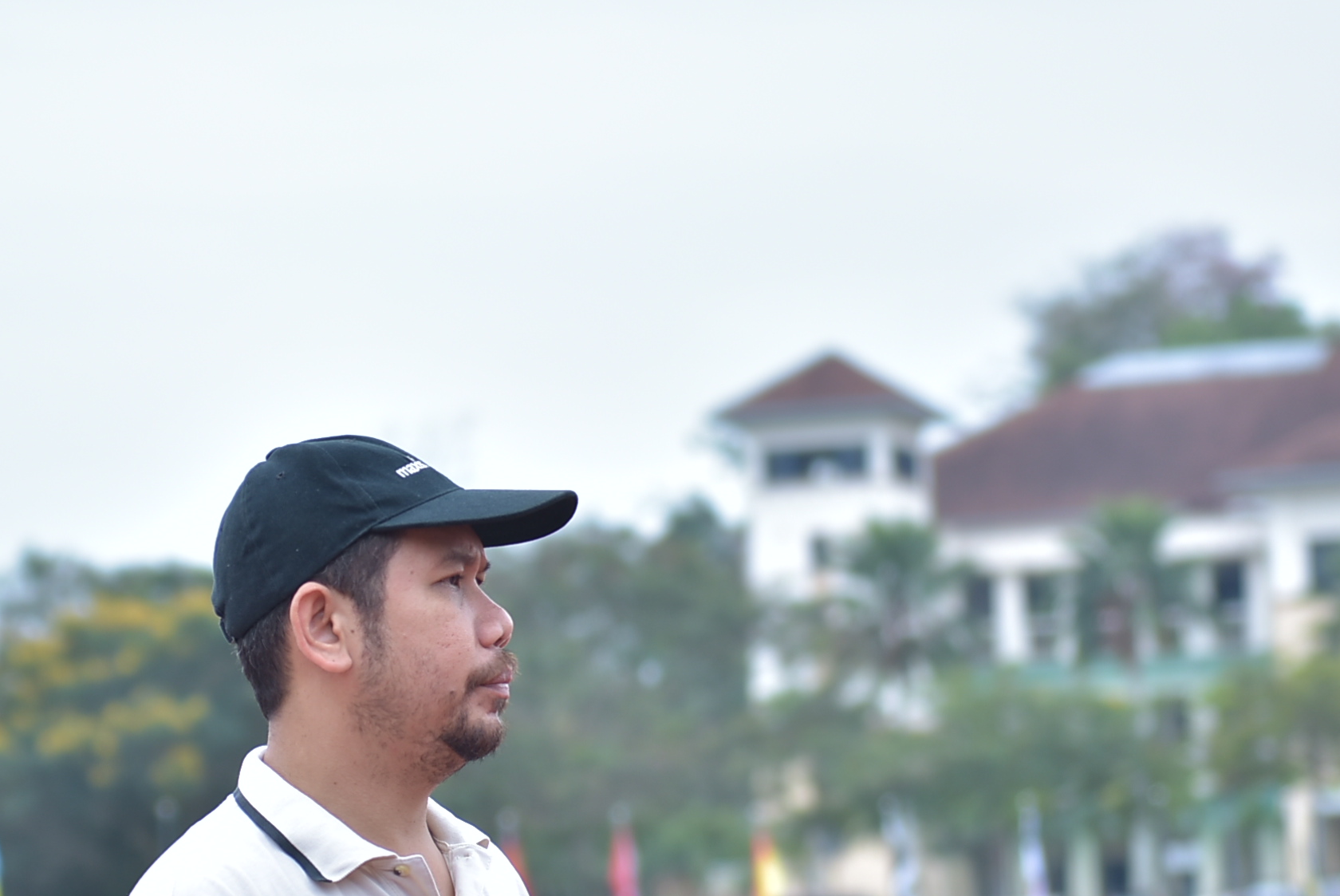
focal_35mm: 187
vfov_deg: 7.4
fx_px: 6966
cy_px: 440
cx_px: 281
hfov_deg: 11.0
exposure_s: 1/200
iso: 100
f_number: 2.8
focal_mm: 70
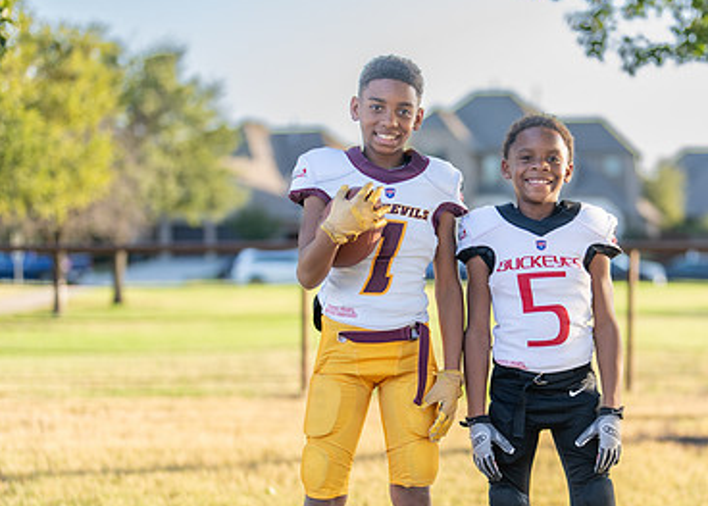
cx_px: 511
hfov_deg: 22.2
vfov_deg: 16.1
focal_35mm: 89
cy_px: 329
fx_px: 1790
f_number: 1.2
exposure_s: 1/1000
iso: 100
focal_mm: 50
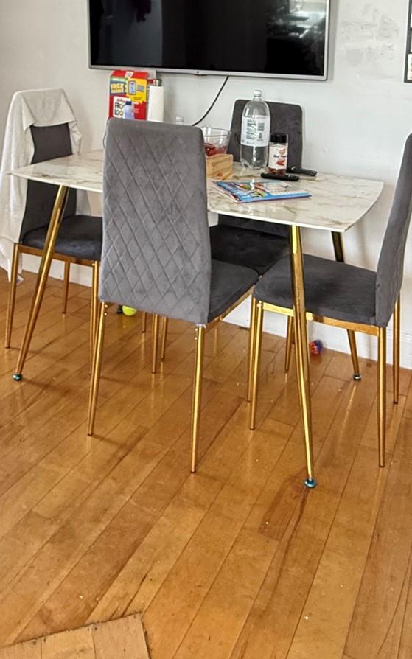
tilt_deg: -5.6
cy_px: 105
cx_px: 223
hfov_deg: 37.3
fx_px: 611
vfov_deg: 52.0
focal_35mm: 34
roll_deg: -2.4
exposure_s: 1/92
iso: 320
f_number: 2.2
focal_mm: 2.22
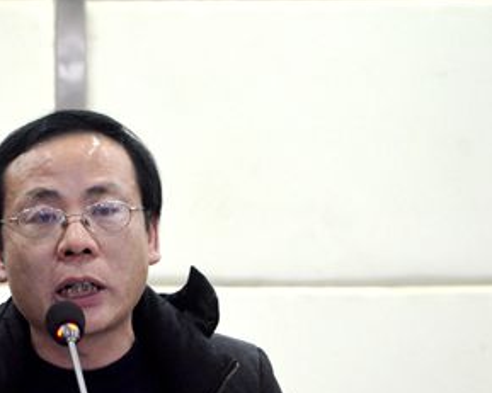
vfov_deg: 6.6
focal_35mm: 233
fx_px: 3392
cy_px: 331
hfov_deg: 8.3
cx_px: 60
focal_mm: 80
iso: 1600
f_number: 5.3
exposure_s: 1/30
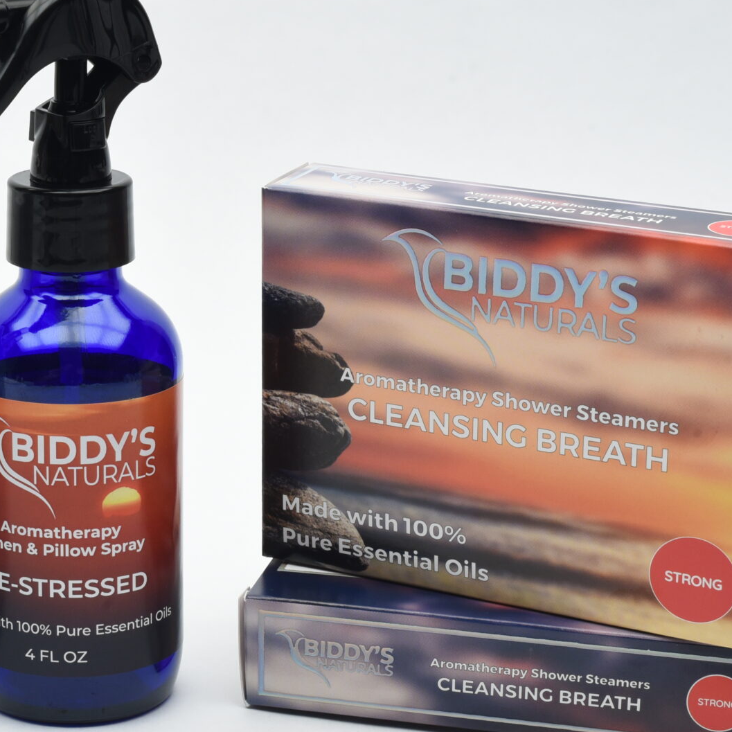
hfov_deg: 16.7
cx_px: 69
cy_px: 288
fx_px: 2464
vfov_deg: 16.9
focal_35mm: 103
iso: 800
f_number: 16
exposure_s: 1/60
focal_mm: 50
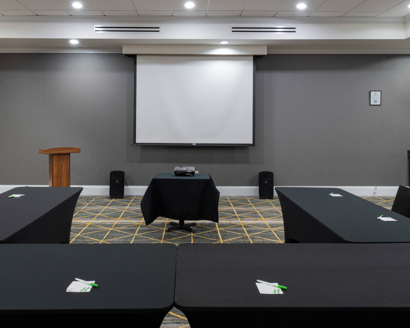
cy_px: 170
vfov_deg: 51.5
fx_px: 340
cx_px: 188
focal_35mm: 28
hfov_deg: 62.1
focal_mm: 24
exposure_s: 1/2
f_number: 13
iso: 500
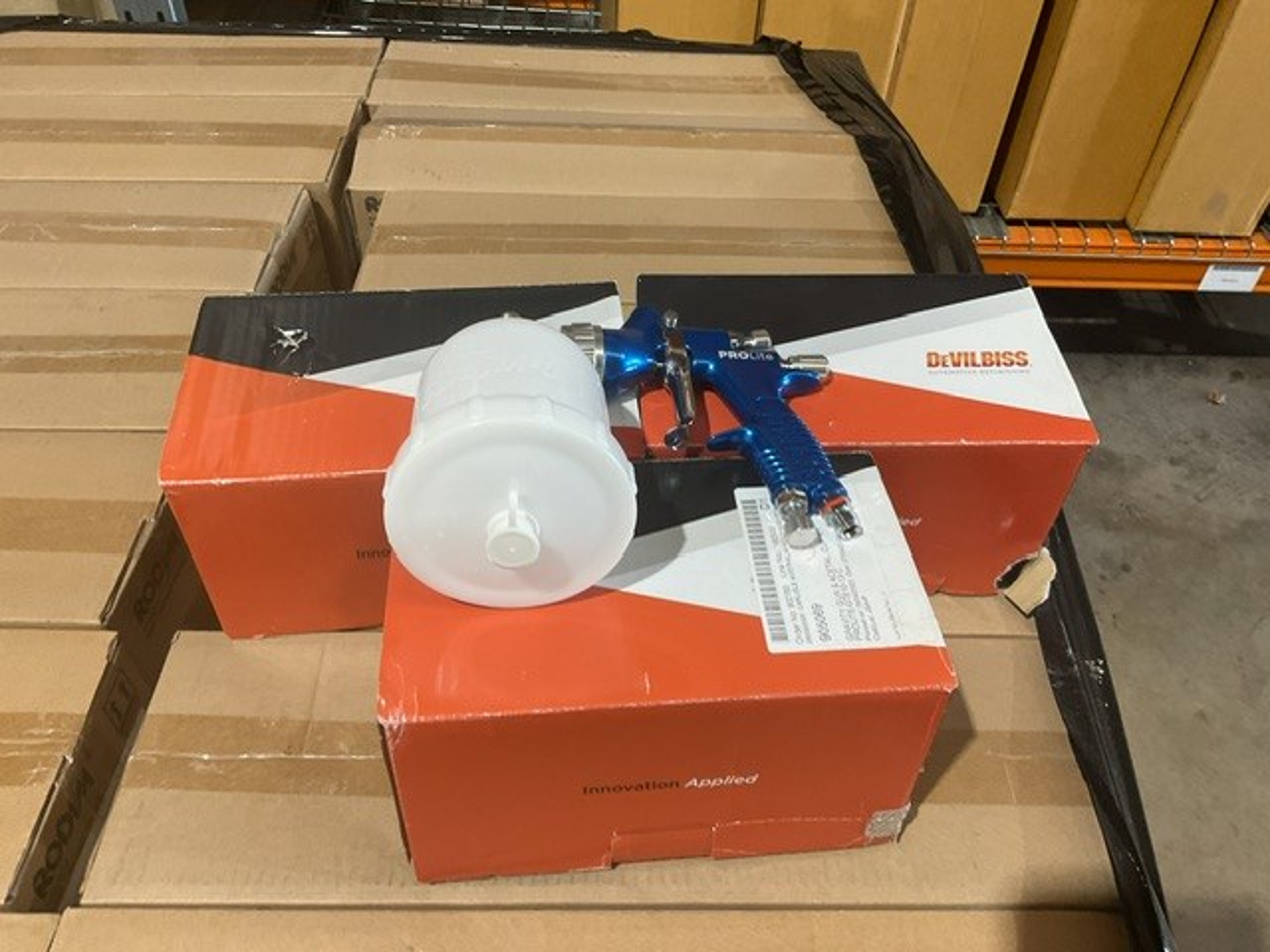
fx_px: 1064
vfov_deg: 48.2
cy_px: 476
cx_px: 635
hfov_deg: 61.7
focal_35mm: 29
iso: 80
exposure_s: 1/50
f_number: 1.8
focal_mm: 3
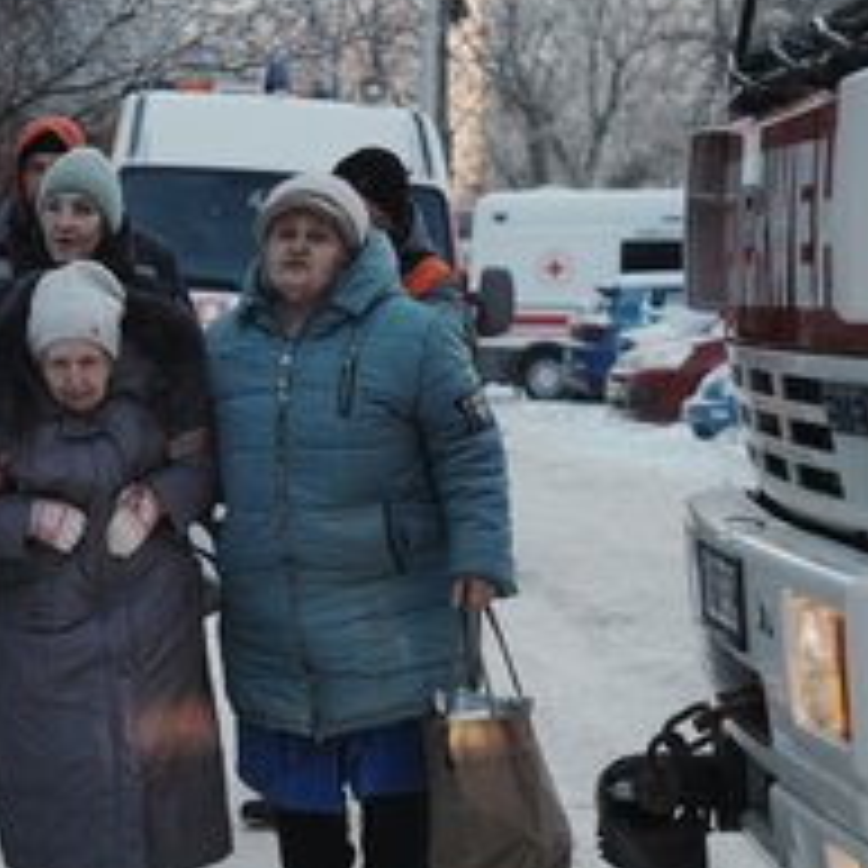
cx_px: 126
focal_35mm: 134
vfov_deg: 13.0
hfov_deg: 12.9
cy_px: 490
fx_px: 3801
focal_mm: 76
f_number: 4.5
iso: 1600
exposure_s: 1/1600
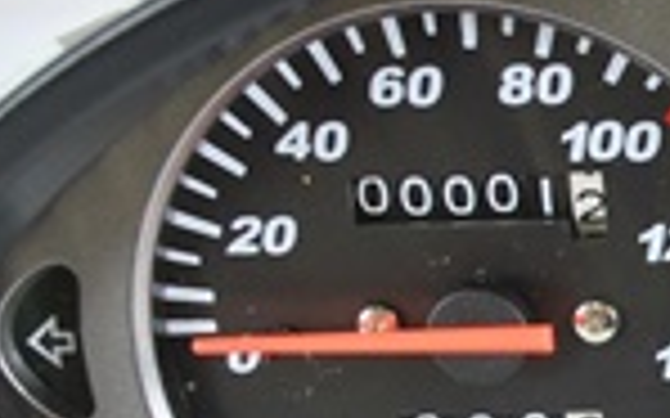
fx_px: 2683
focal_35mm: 147
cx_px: 974
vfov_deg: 8.9
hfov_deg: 13.5
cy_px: 396
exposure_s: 1/13
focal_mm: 24
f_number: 5
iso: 200
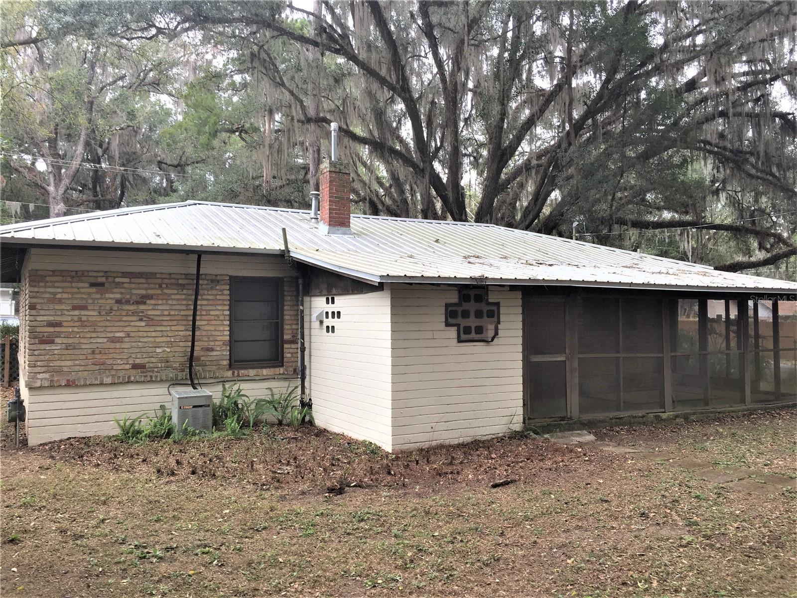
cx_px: 398
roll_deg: -0.3
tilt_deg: +0.5
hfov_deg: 61.7
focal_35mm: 29
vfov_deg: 48.2
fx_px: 668
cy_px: 299
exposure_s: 1/123
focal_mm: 4.15
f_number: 2.2
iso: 32
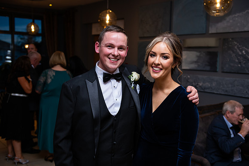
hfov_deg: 50.7
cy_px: 83
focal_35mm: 38
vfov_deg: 35.1
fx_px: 263
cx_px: 124
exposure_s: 1/160
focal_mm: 38
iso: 640
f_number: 3.5
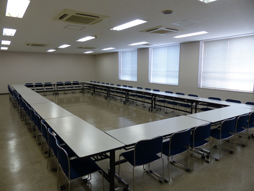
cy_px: 96
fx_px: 183
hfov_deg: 69.4
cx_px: 127
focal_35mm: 25
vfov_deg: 54.9
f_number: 2.8
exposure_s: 1/60
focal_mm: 4.5
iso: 160
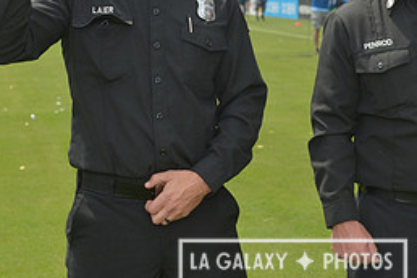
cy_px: 19
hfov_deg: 20.1
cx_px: 293
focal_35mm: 101
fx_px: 1170
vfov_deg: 13.4
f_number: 5
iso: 200
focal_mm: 45
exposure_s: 1/800
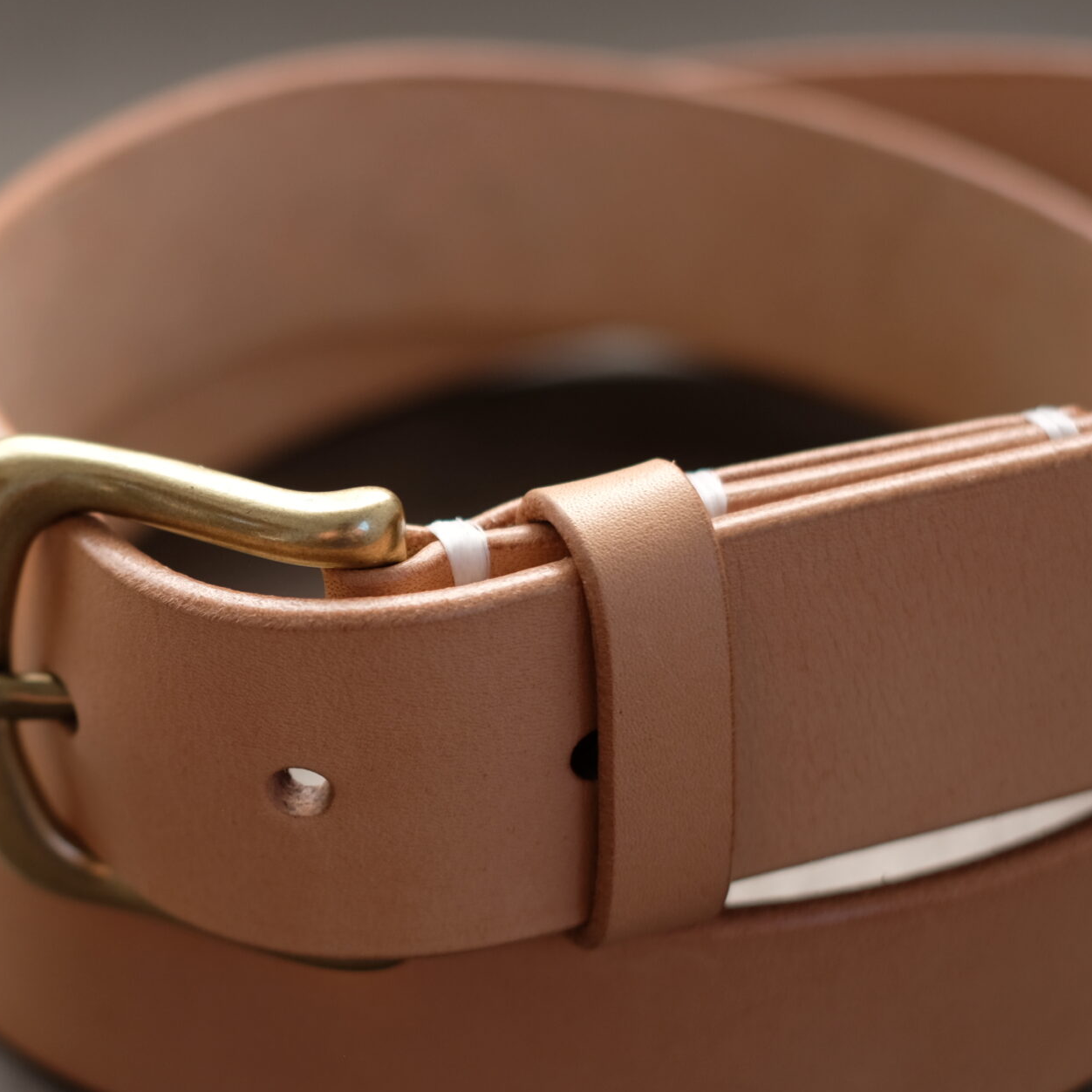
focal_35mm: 92
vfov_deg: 18.9
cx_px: 128
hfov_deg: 18.6
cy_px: 681
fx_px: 3284
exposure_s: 1/240
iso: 200
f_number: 2.5
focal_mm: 35
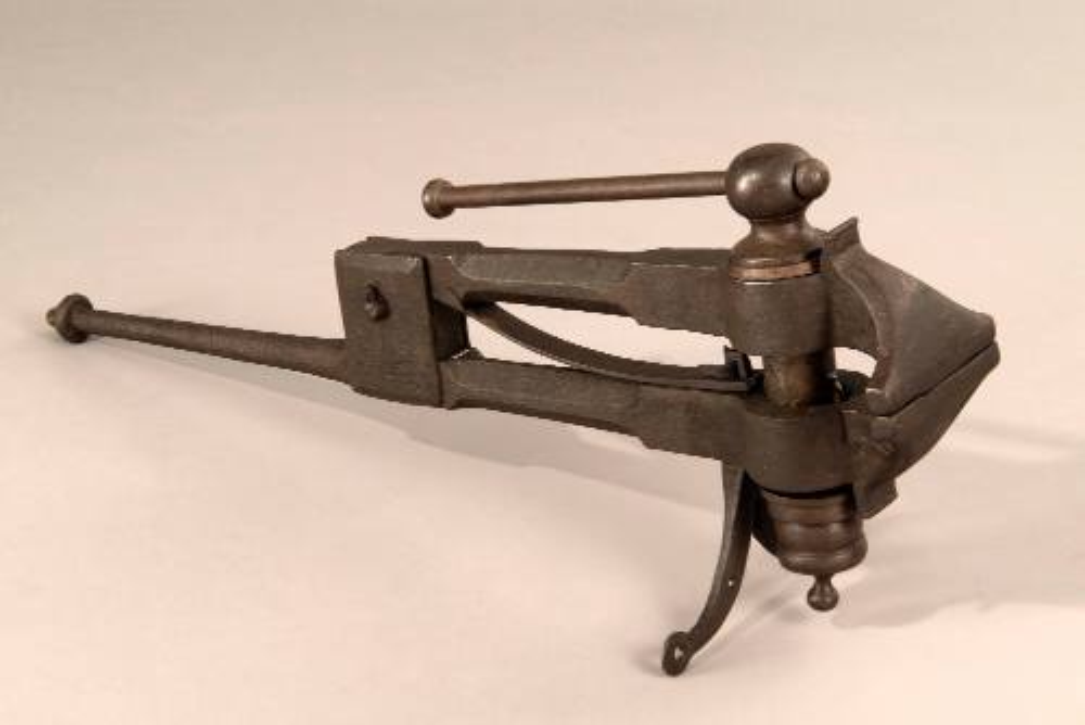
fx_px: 2955
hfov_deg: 20.8
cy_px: 362
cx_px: 542
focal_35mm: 98
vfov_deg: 14.0
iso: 100
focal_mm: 98
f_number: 22
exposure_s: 15
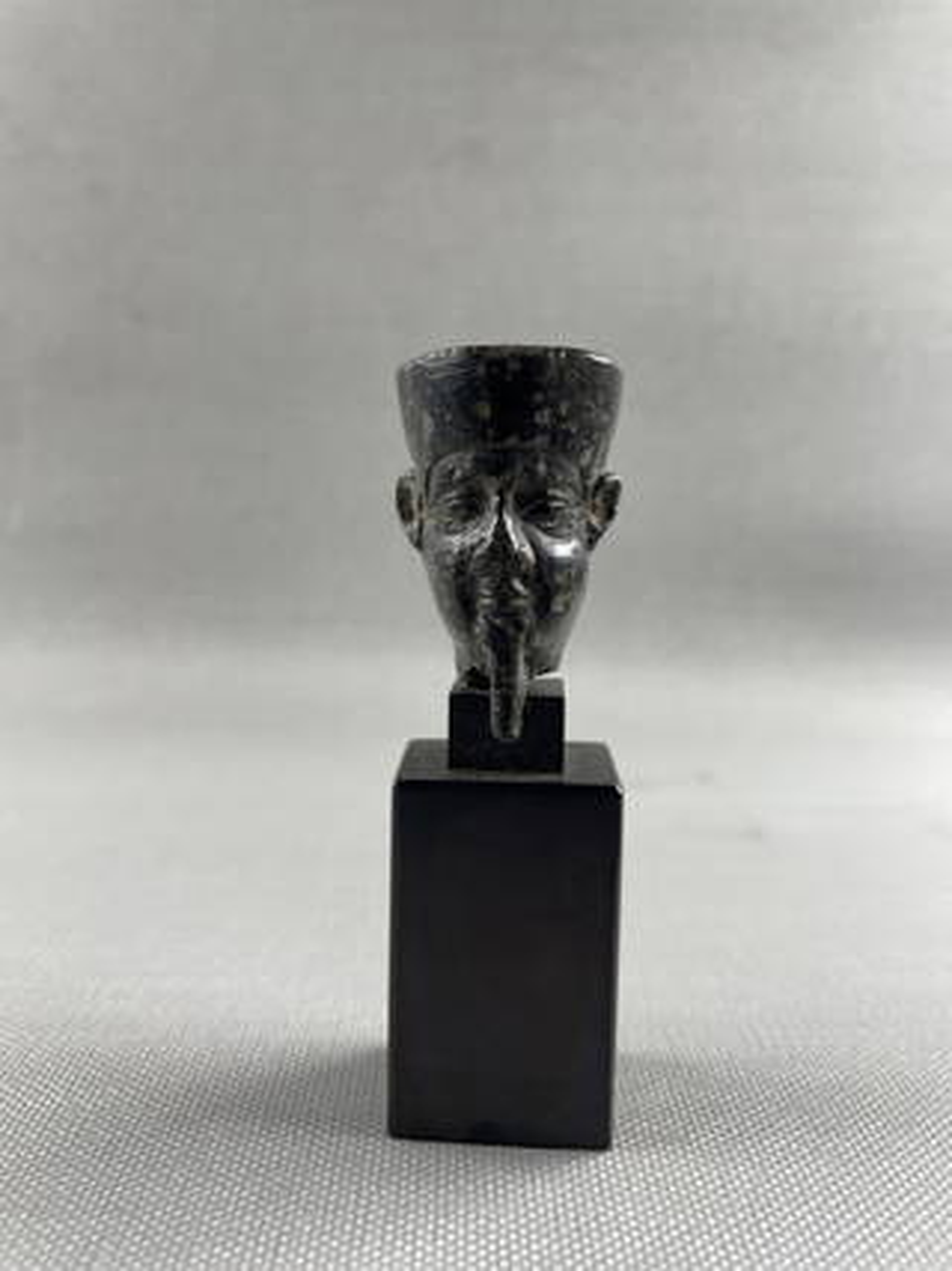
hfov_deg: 53.0
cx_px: 476
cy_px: 636
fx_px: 954
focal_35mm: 26
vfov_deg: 67.3
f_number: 1.6
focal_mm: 4.2
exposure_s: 1/120
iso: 80
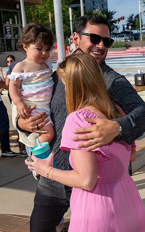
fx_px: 361
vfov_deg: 35.7
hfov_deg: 22.2
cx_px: 131
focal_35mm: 57
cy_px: 116
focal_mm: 36
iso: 90
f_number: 9
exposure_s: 1/250
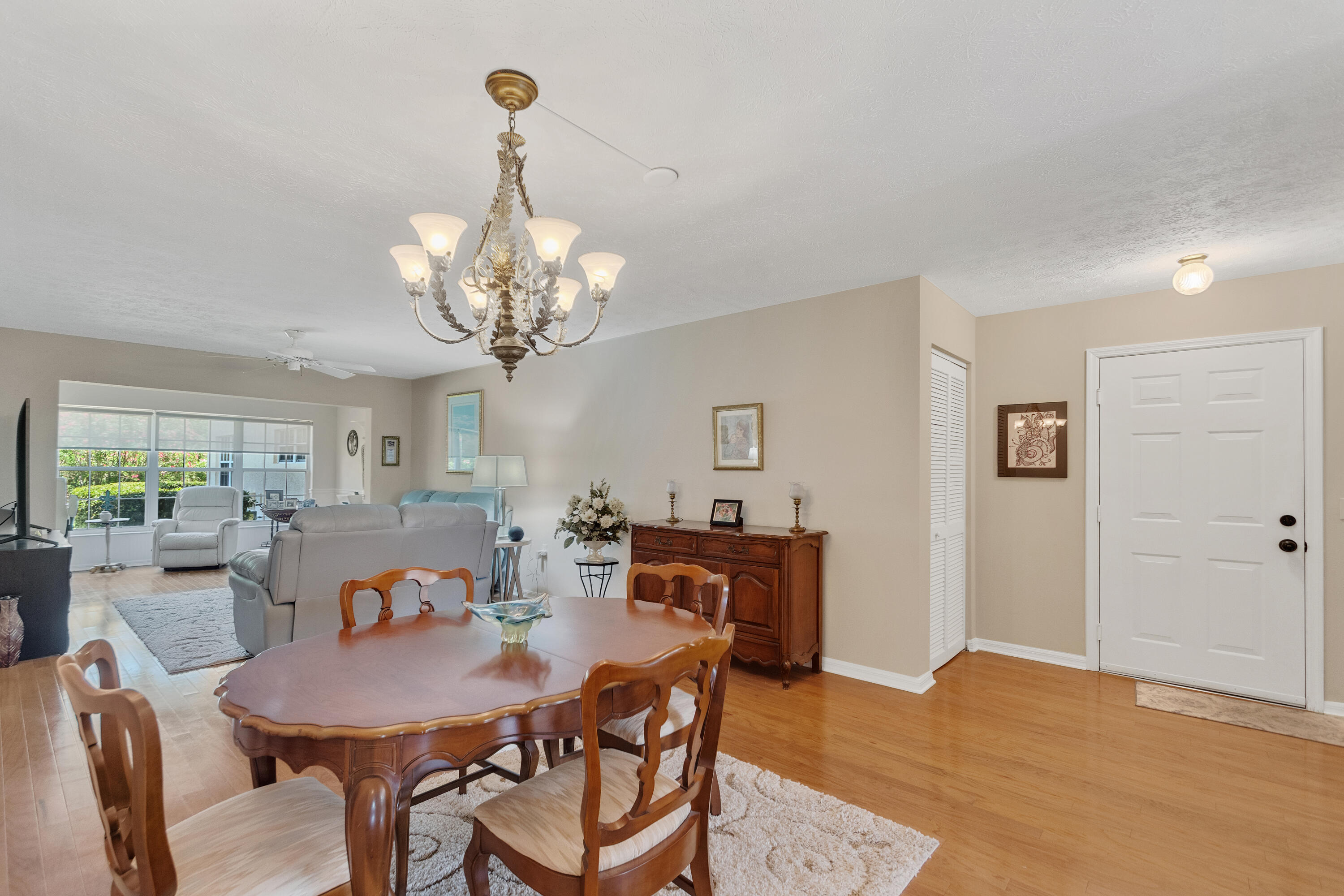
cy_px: 448
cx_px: 672
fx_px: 560
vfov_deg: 77.3
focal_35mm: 15
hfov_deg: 100.4
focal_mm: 10
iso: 320
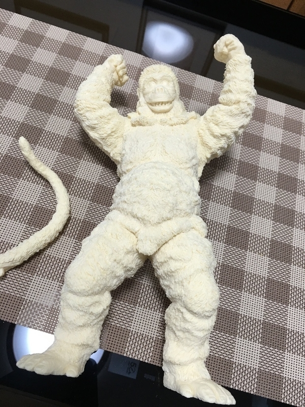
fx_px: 341
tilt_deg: -63.4
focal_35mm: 29
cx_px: 152
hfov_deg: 48.2
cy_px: 204
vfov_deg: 61.7
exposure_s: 1/30
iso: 32
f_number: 2.2
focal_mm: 4.15
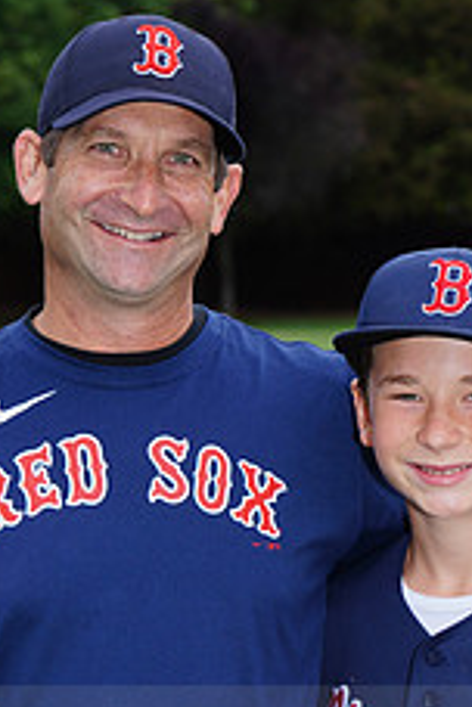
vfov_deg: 7.5
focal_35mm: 275
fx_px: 5408
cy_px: 729
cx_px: 256
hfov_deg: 5.0
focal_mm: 108
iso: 200
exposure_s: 1/250
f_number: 9
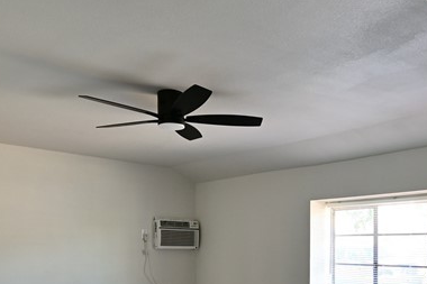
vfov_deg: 31.7
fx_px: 474
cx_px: 278
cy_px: 257
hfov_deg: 47.8
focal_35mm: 40
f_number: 5.6
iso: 800
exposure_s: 1/60
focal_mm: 14
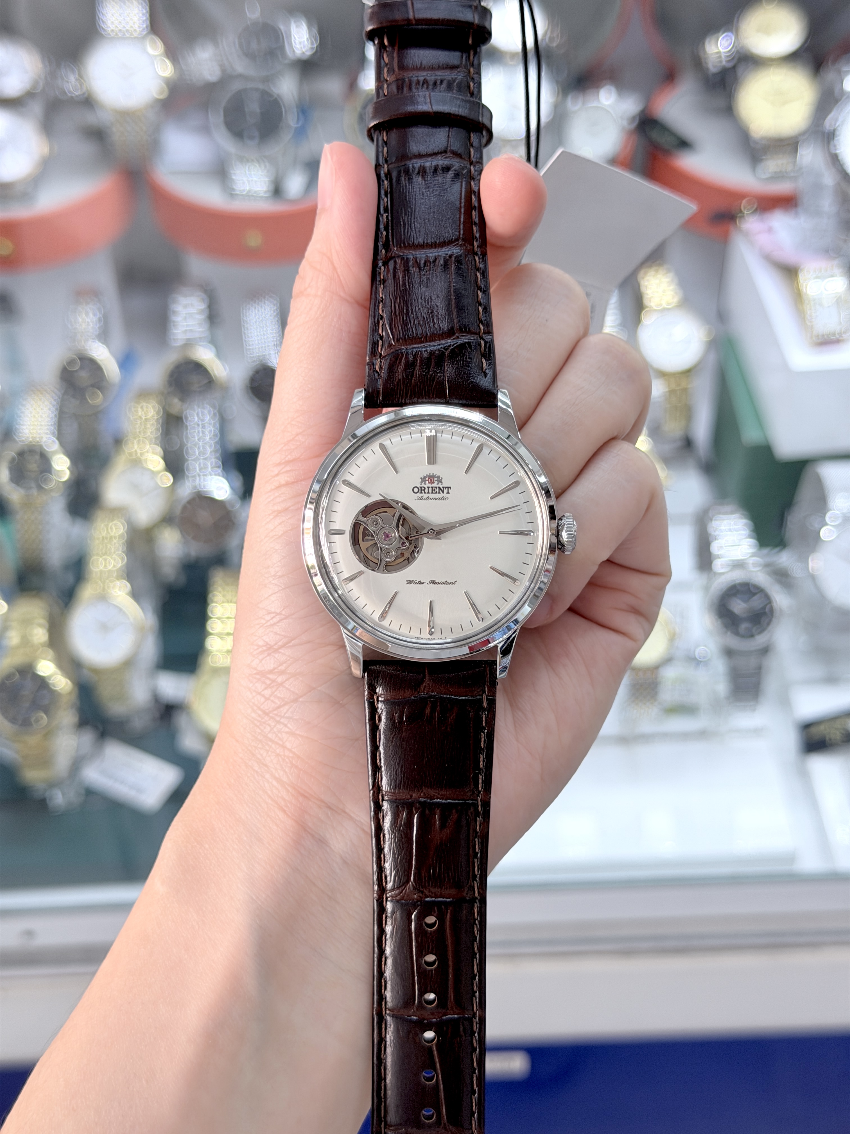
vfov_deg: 39.7
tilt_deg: -44.3
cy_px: 567
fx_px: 1572
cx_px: 425
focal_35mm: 48
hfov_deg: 30.3
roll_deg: +1.3
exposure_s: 1/100
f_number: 1.78
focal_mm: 6.76
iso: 50
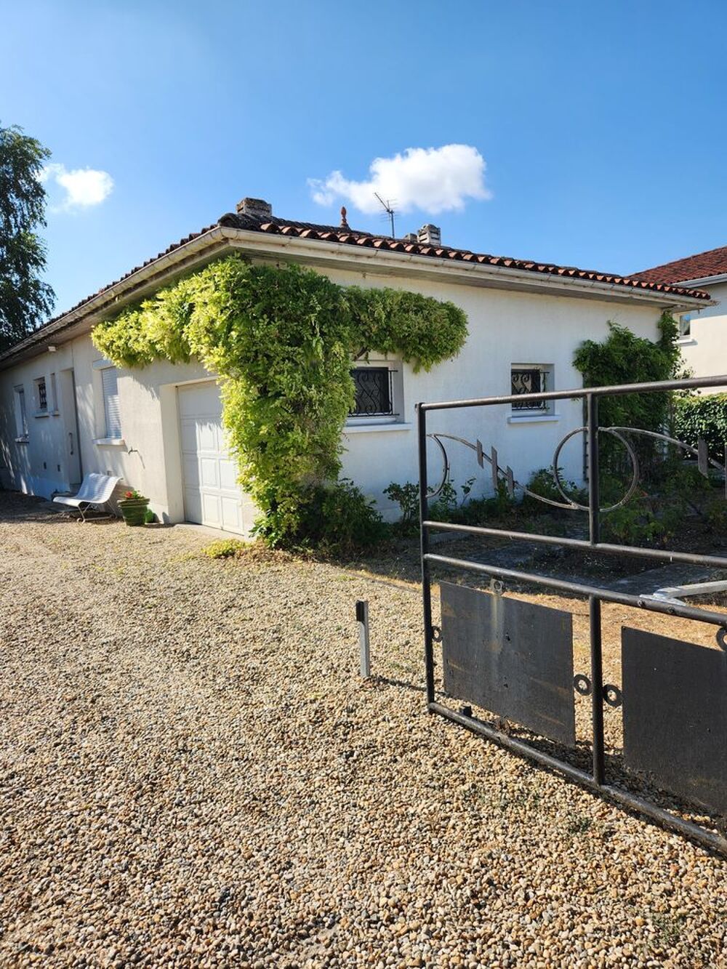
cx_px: 364
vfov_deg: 73.9
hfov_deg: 58.9
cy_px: 484
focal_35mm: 23
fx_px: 644
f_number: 1.8
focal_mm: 5.4
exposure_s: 1/1151
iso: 20
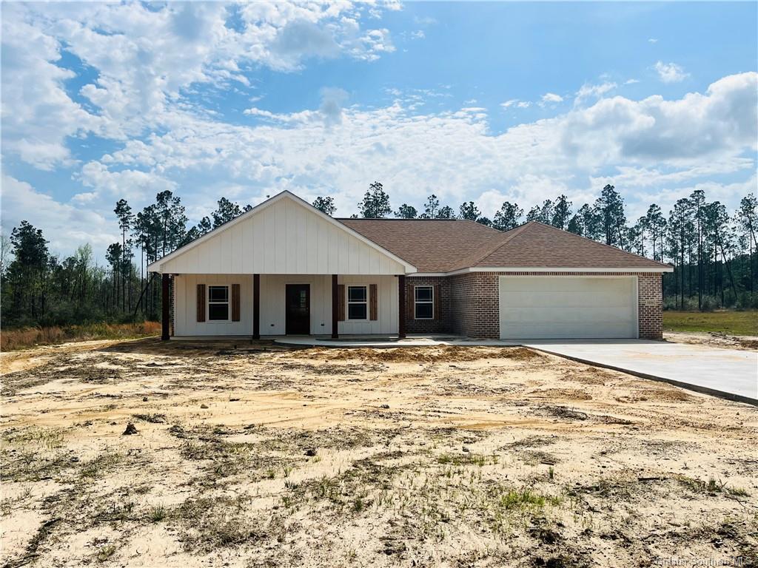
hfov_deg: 67.3
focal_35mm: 26
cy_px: 284
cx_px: 379
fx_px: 569
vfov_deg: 53.1
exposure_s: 1/11905
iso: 50
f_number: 1.6
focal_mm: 5.1
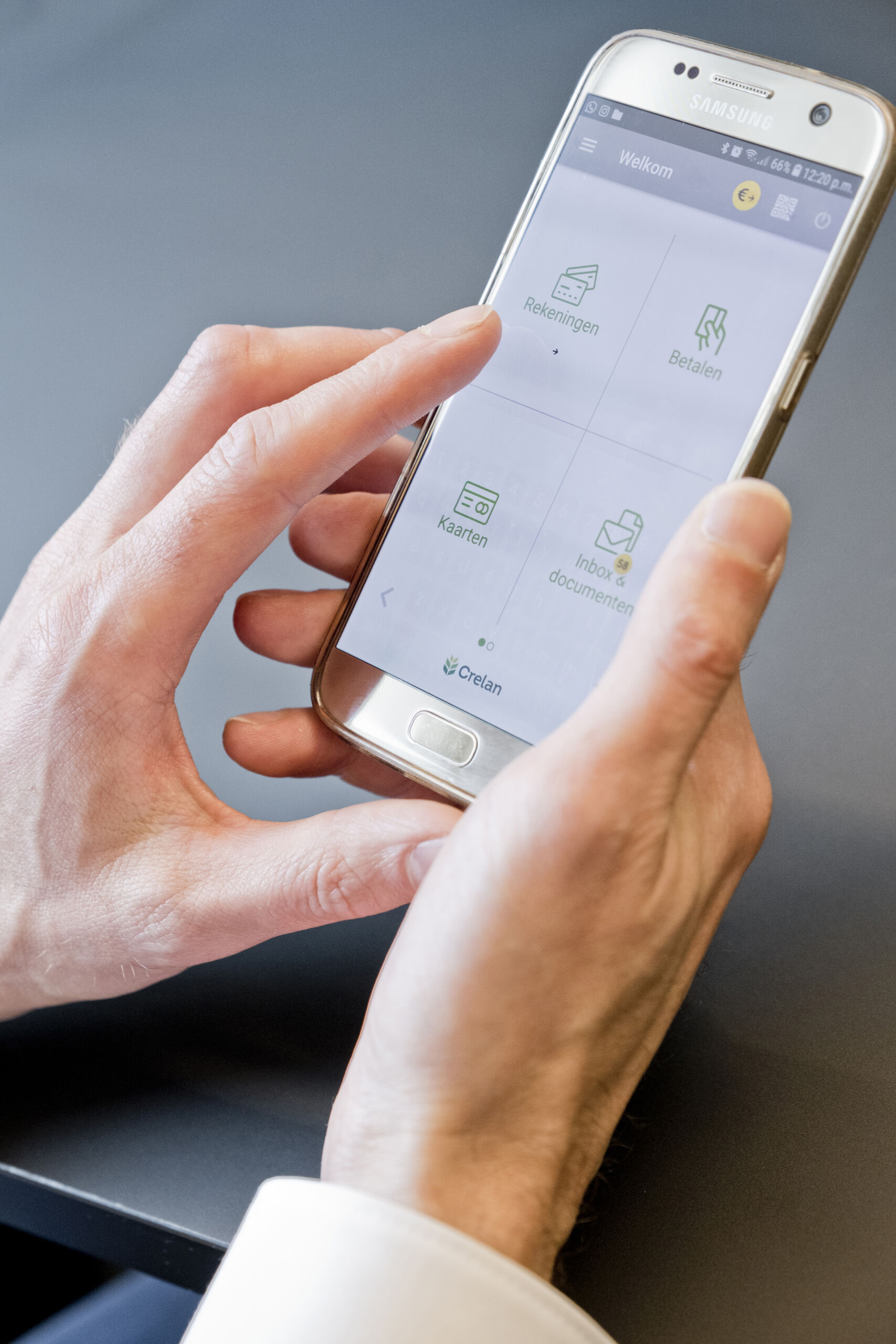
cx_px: 448
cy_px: 672
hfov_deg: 19.2
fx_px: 2650
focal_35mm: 71
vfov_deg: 28.5
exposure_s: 1/200
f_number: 3.6
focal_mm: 47
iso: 1600
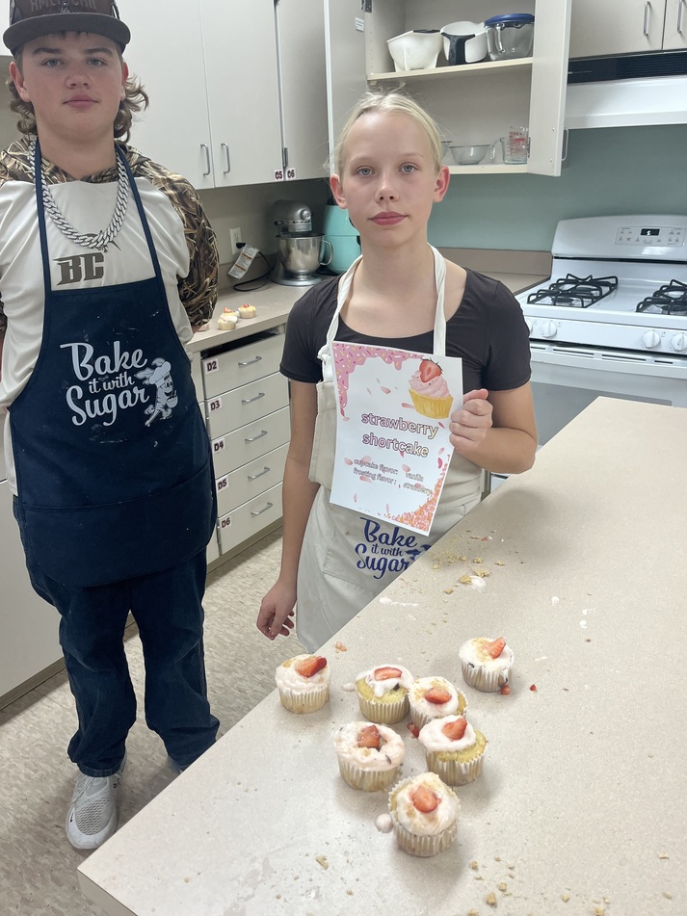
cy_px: 426
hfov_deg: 49.7
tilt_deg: -21.3
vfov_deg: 63.4
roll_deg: +2.0
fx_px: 741
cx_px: 327
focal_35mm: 28
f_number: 1.6
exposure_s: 1/120
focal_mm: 5.1
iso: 64
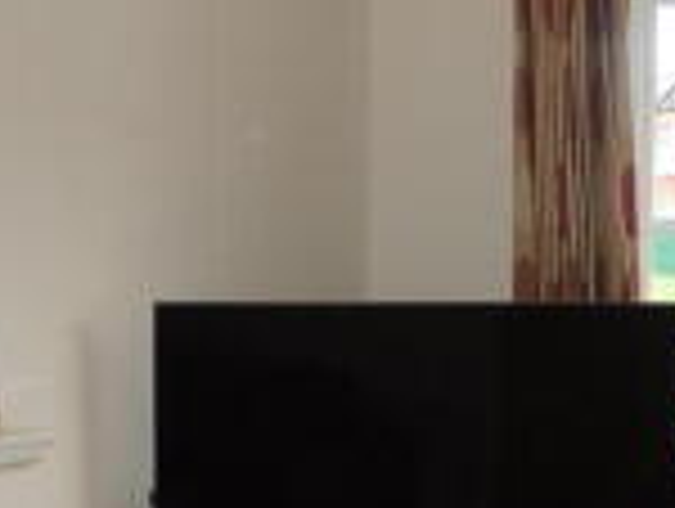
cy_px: 438
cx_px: 646
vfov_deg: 15.8
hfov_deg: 20.5
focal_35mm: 93
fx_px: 1816
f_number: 3
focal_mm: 4.3
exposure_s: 1/60
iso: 100
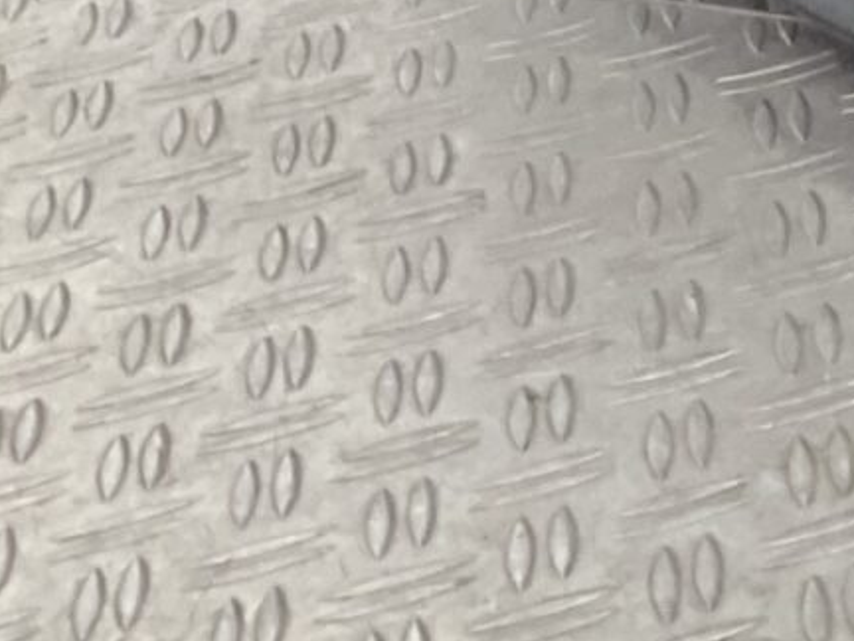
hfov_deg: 9.6
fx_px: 4243
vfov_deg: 8.2
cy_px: -714
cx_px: 2303
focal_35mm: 172
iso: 25
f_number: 1.8
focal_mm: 3
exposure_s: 1/100
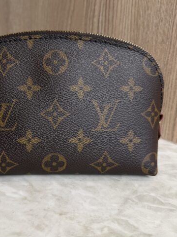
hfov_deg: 35.2
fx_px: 273
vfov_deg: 46.7
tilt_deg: -19.3
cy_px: 107
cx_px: 44
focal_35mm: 40
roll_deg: -0.6
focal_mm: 6.76
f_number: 1.78
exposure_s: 1/120
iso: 100
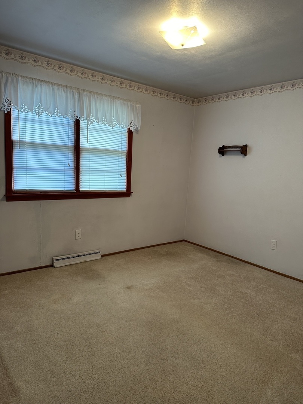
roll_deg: -4.0
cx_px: 152
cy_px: 202
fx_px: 280
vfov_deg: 71.6
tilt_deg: -6.1
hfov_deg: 56.8
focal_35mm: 24
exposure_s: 1/60
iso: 160
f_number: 1.78
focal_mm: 6.86
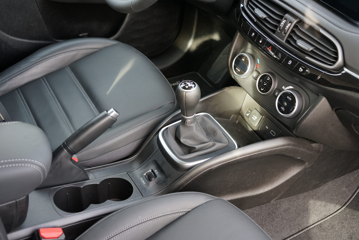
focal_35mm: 41
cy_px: 120
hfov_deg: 47.4
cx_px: 180
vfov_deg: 32.6
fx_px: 409
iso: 1000
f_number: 4.5
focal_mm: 41
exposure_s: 1/160
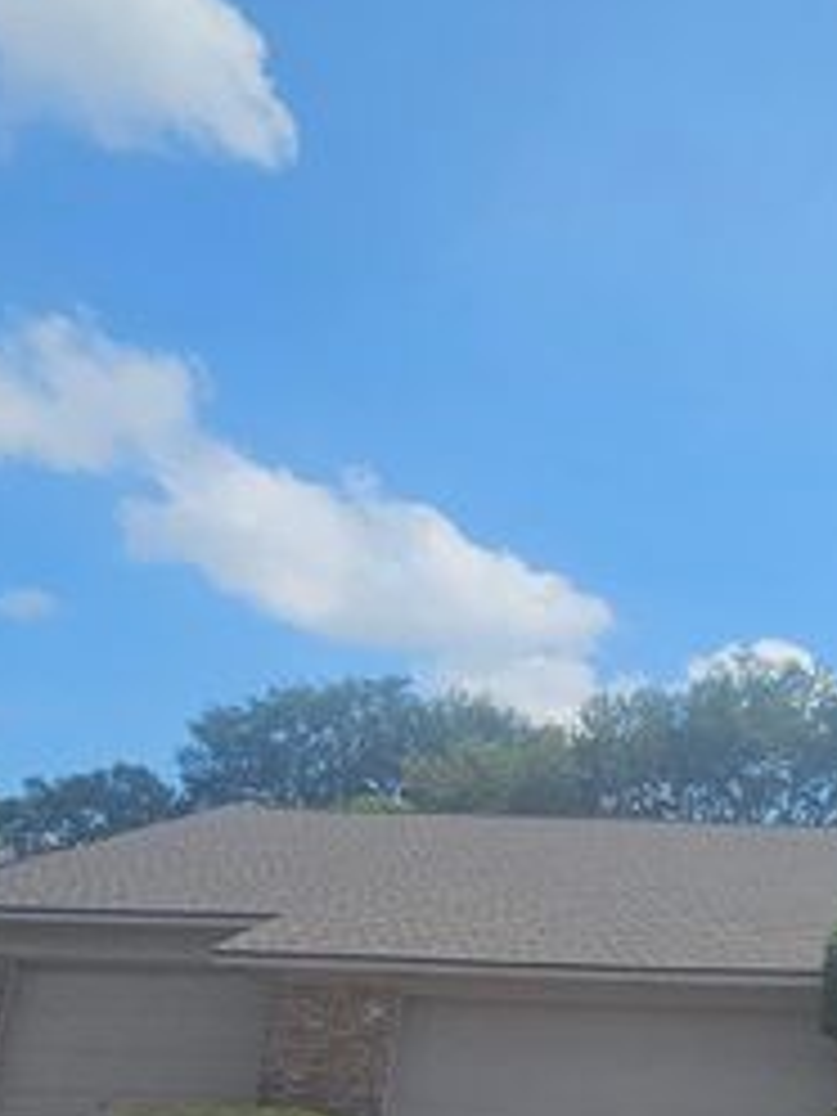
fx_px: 1128
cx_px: 950
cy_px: 767
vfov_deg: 51.4
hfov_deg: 34.4
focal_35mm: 35
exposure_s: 1/3109
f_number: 2.2
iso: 50
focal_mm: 2.2
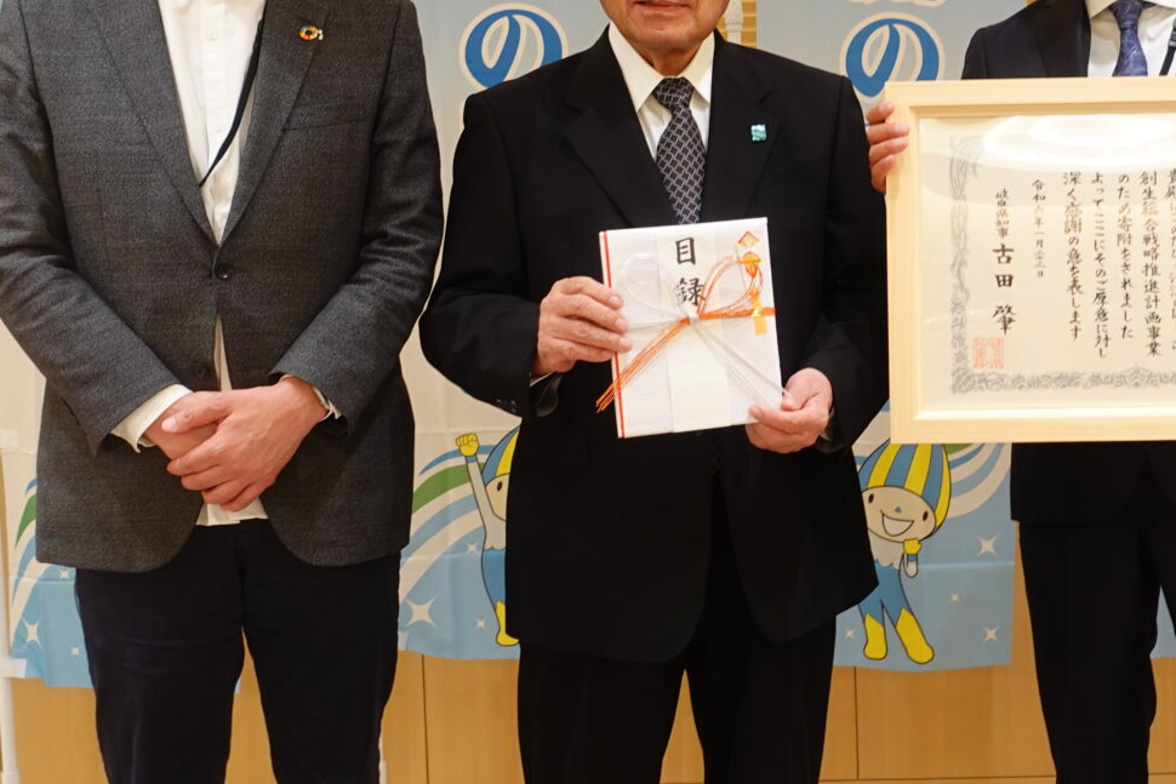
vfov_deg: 23.6
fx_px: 1862
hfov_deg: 34.3
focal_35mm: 57
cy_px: 216
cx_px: 890
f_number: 2.8
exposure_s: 1/40
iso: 125
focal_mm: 10.69
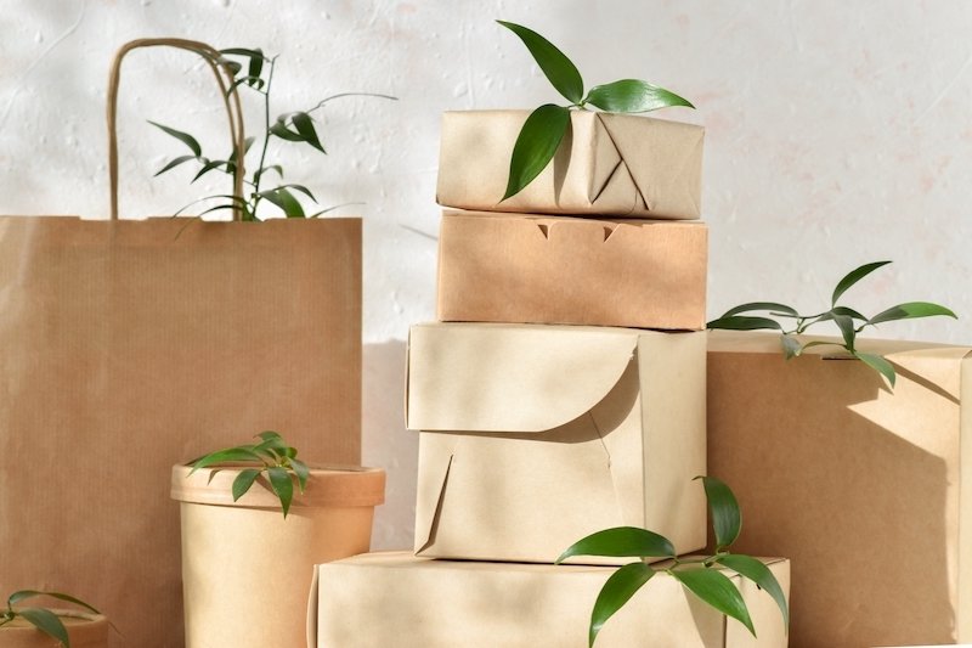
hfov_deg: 16.1
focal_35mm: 128
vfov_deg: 10.7
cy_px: 324
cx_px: 486
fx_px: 3442
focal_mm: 85
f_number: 8
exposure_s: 1/100
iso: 100
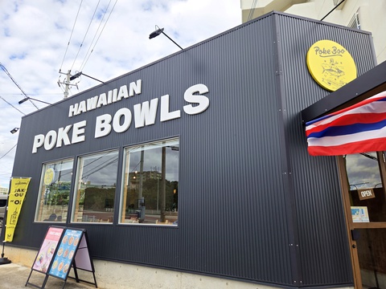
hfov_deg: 73.9
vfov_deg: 58.9
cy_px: 144
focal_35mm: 23
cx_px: 193
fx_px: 256
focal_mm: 5.4
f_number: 1.8
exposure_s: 1/963
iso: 25
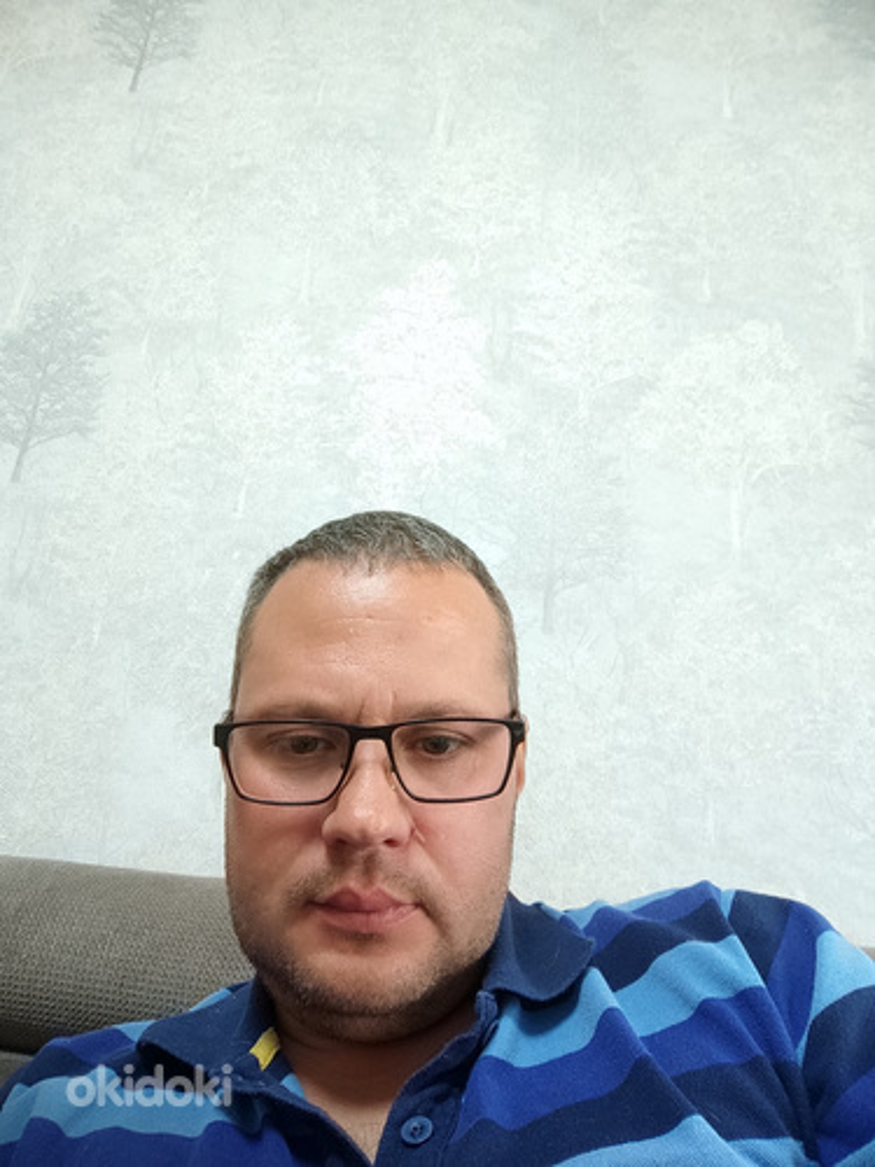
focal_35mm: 19
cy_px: 584
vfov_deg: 84.7
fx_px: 640
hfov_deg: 68.7
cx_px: 438
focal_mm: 3.27
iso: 122
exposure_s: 1/33
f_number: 2.45
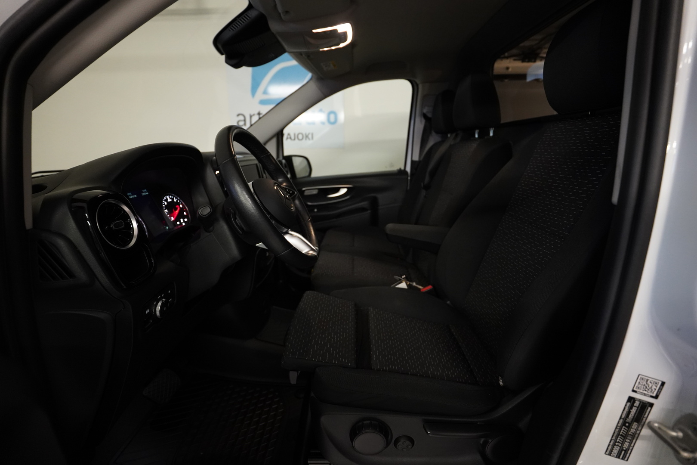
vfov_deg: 73.7
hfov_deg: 96.7
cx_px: 348
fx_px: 310
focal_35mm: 16
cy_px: 232
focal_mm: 16
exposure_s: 1/160
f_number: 2.8
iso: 4000
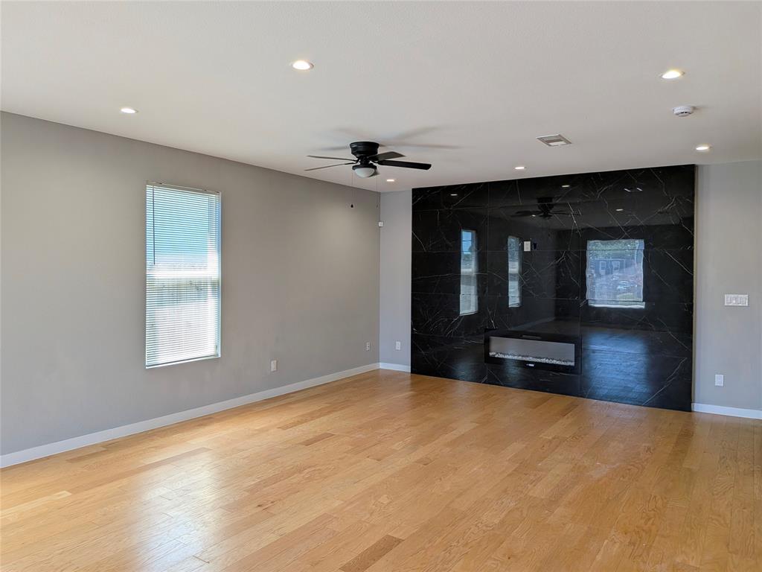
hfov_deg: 71.6
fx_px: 528
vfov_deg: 56.8
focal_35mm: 24
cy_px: 286
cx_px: 381
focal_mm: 4.53
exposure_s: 1/120
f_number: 1.7
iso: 33
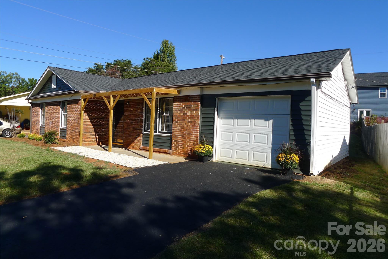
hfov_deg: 61.9
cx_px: 194
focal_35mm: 30
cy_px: 130
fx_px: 323
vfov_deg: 43.6
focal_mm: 6.4
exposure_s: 1/640
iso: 80
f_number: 4
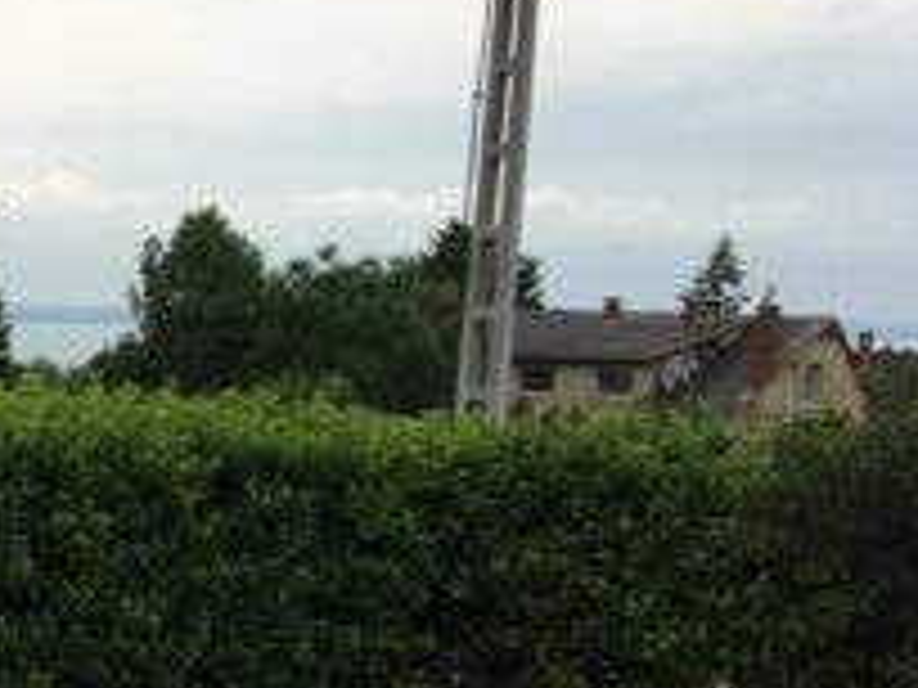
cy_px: 796
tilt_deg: -9.1
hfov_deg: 15.4
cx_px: -765
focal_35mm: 109
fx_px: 2891
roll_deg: -3.0
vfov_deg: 13.3
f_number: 2.2
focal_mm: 4.15
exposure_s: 1/1131
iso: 25
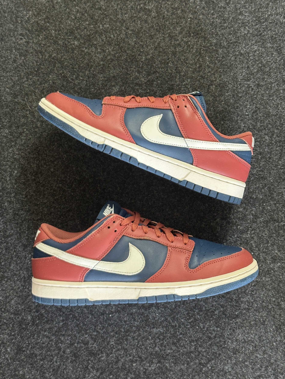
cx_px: 144
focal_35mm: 49
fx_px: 538
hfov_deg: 29.7
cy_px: 187
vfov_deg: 38.9
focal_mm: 6.86
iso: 250
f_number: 1.78
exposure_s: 1/50
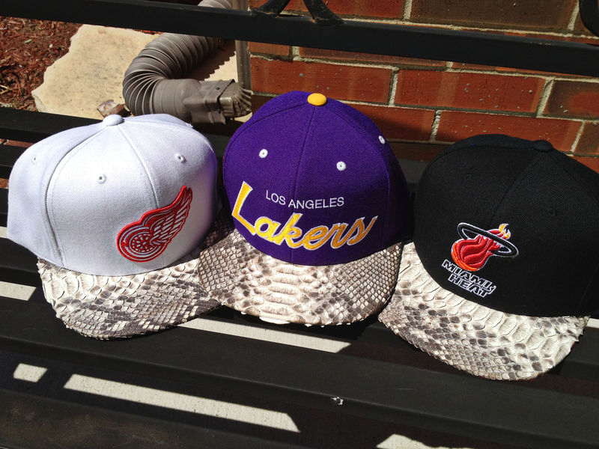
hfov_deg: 52.6
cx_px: 300
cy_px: 224
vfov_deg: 40.7
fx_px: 606
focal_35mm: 35
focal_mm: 4.28
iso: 64
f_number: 2.4
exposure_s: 1/2907
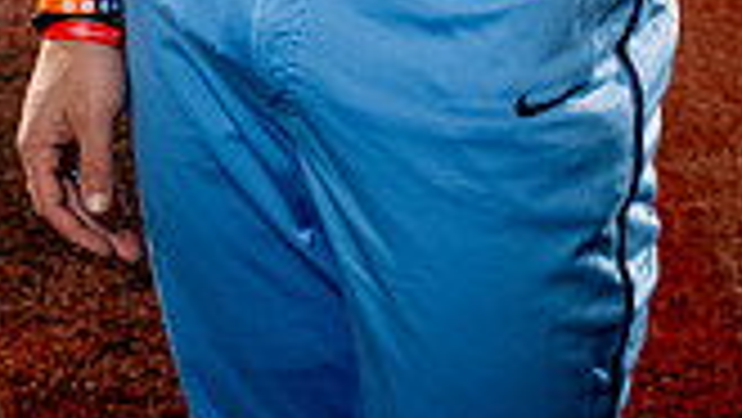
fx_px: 3937
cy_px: -526
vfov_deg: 5.9
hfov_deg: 10.8
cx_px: 351
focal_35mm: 200
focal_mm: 70
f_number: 5.6
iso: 800
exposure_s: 1/250
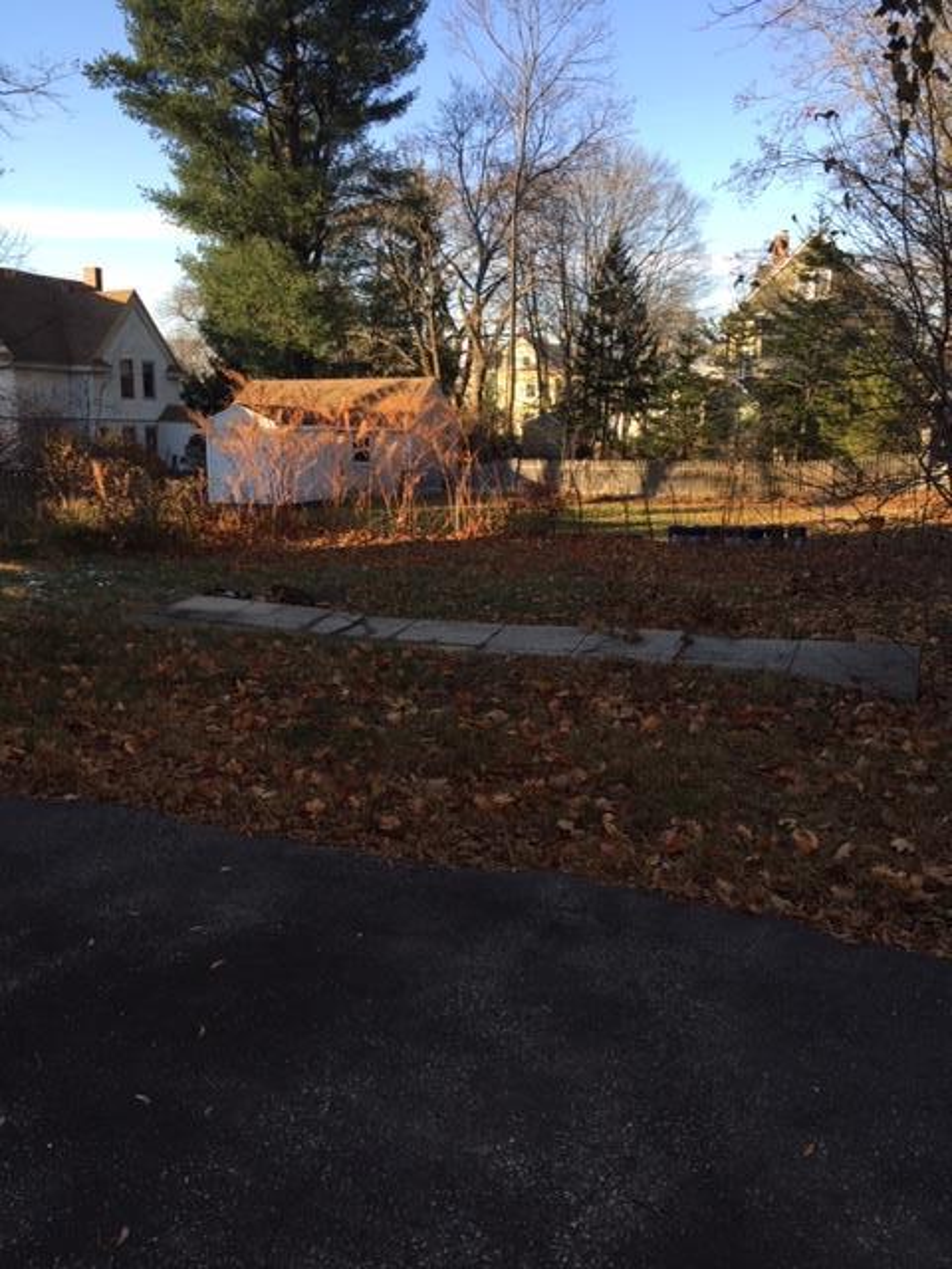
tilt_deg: -10.6
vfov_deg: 61.7
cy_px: 634
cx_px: 476
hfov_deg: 48.2
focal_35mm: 29
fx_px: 1063
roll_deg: -1.3
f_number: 2.2
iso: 32
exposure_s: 1/403
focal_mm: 4.15
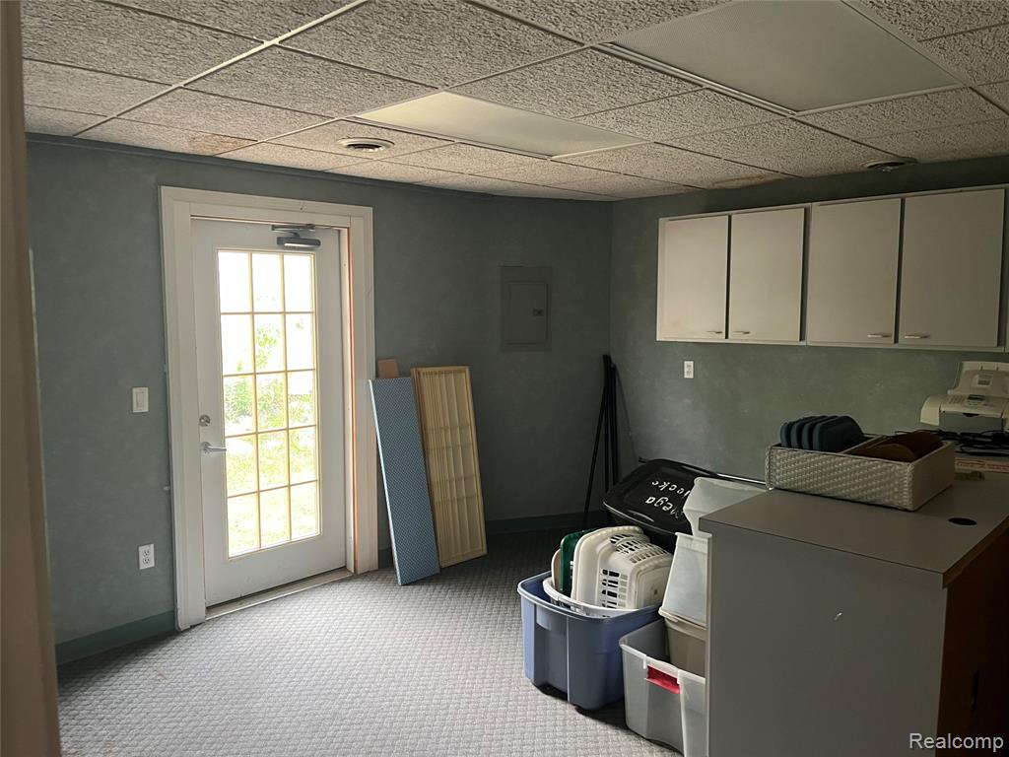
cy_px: 378
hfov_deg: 67.3
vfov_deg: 53.1
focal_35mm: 26
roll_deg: +0.3
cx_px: 504
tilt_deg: -6.2
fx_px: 758
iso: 400
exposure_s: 1/40
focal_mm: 5.1
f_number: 1.6
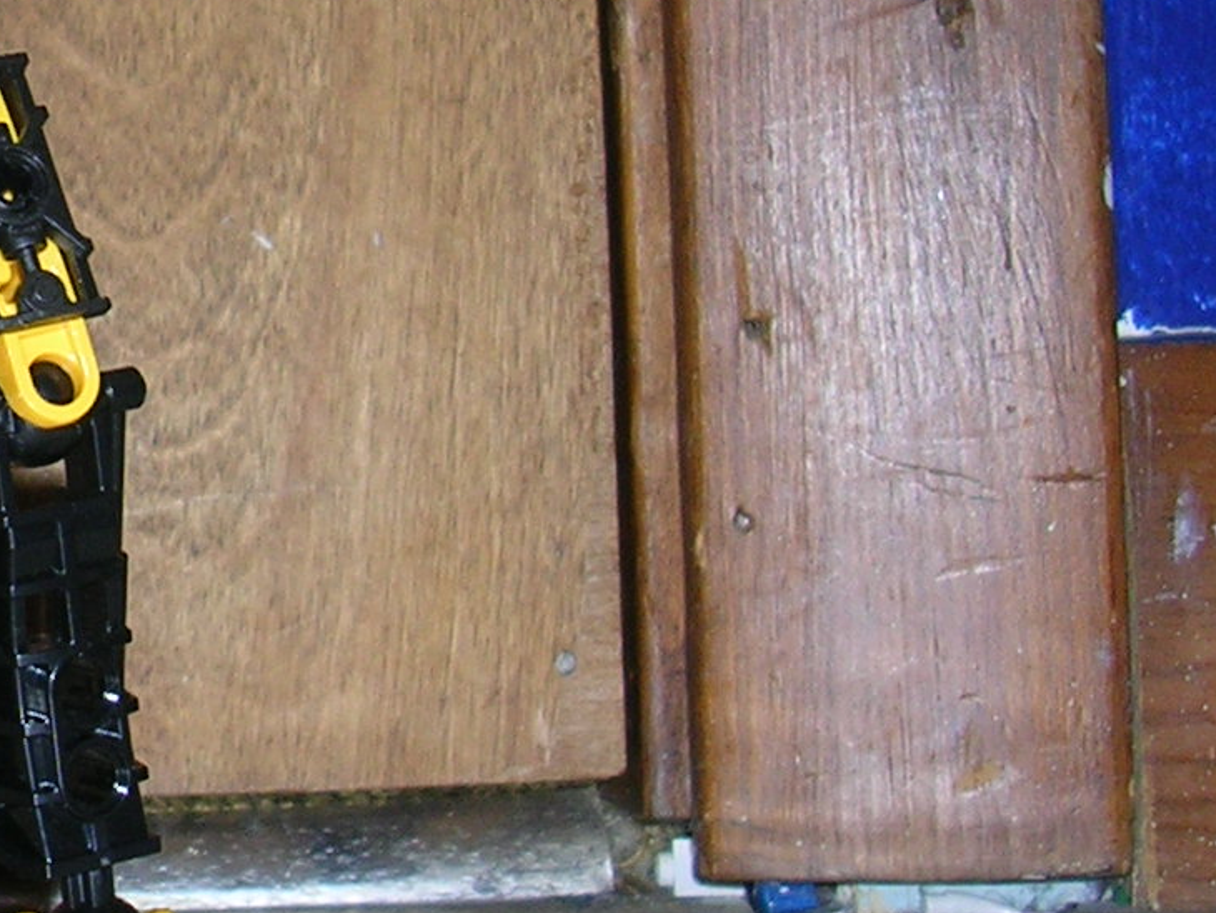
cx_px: -315
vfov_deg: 12.8
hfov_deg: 16.3
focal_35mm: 115
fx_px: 4041
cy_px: 148
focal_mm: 6.2
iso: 50
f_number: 2.9
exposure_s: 1/60.1
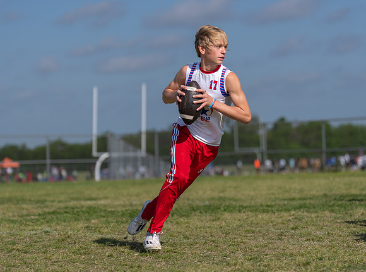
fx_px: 1466
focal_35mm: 139
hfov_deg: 14.2
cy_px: 131
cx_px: 165
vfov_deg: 10.6
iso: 100
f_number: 2.8
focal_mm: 102
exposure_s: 1/3200
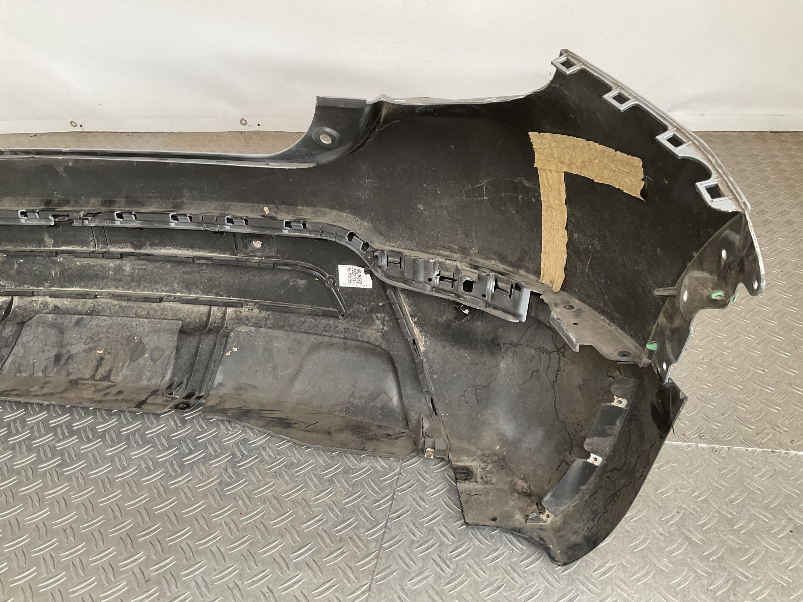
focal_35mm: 29
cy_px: 301
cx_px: 402
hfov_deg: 61.7
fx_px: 673
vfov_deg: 48.2
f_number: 1.8
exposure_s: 1/60
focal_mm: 3
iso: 50
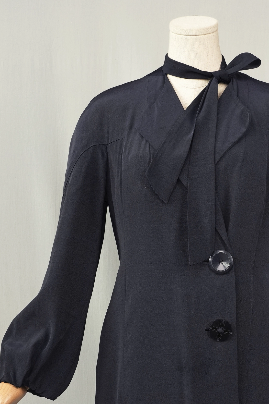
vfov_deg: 18.3
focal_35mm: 110
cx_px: 187
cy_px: 346
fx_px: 1232
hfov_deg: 12.4
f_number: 7.1
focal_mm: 42
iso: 400
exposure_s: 1/40
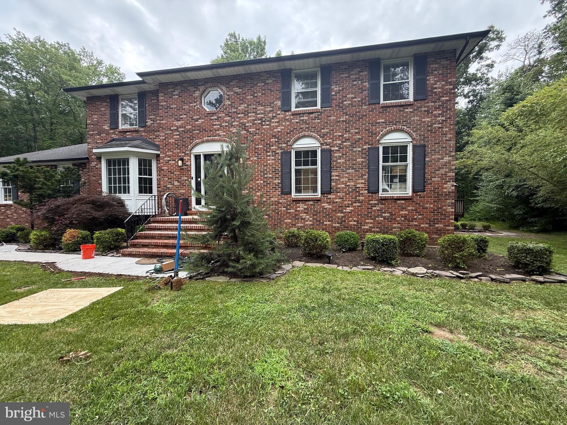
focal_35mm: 14
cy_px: 212
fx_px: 229
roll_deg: +0.2
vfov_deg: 85.7
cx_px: 284
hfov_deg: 102.1
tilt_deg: -1.4
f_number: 2.2
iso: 50
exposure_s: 1/313
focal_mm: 2.22
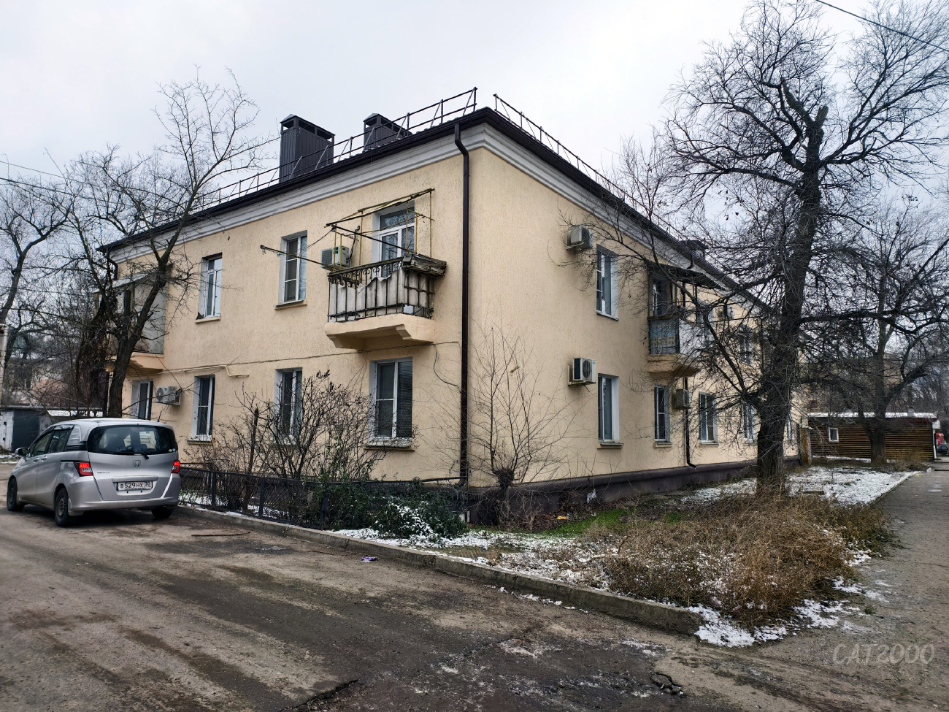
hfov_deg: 73.9
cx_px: 474
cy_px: 356
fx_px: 631
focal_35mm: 23
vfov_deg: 58.9
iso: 72
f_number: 1.57
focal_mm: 6.54
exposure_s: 1/670
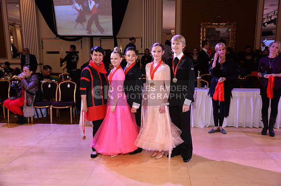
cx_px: 140
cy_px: 93
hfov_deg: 58.8
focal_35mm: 32
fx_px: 249
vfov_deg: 41.0
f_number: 5.6
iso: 1600
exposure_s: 1/250
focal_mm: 32
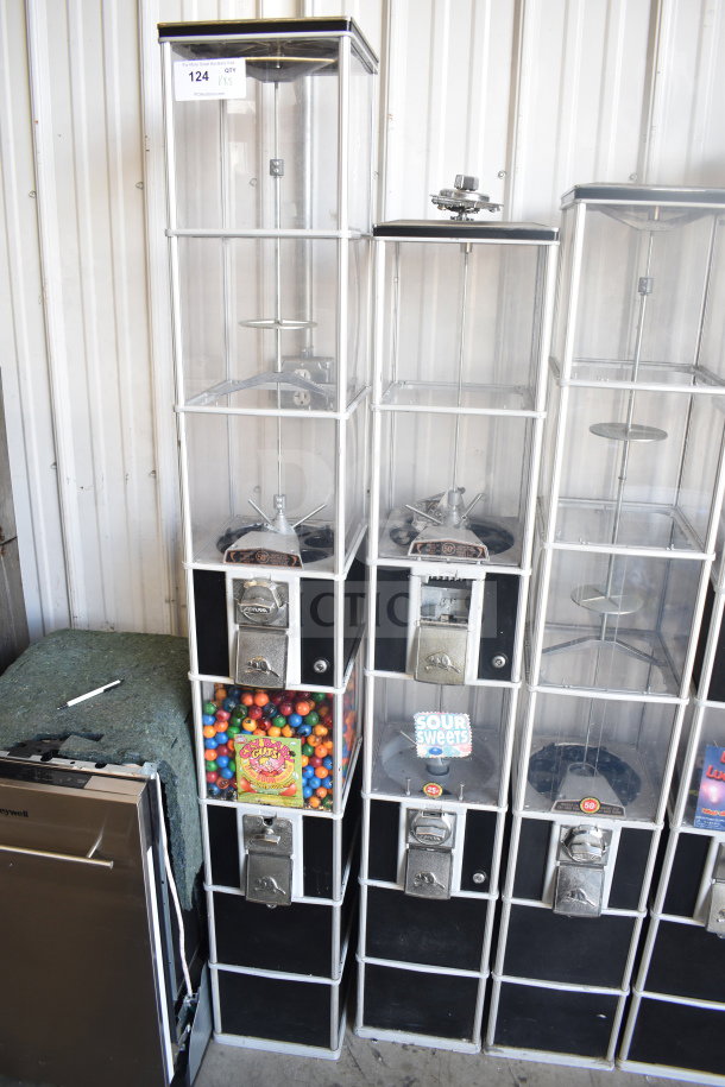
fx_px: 816
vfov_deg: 67.4
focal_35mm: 27
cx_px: 362
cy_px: 544
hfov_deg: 47.9
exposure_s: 1/40
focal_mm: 18
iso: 200
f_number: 3.5
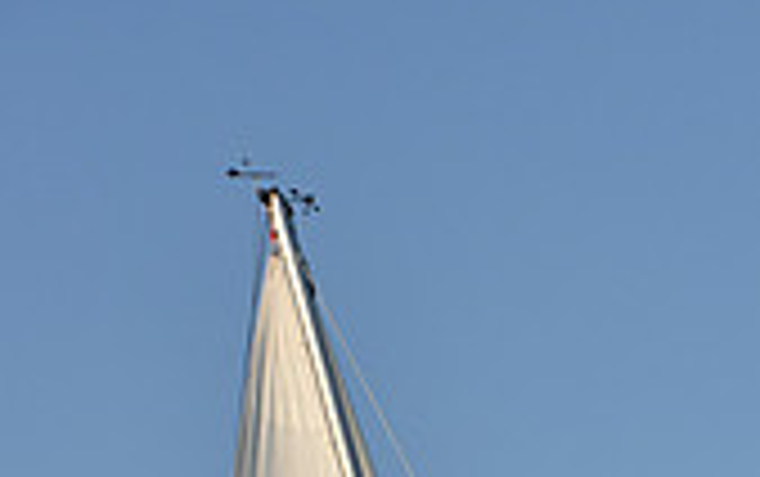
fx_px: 5080
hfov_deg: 8.5
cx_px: 762
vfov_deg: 5.2
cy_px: 1251
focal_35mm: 245
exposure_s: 1/1000
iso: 320
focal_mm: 70
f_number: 9
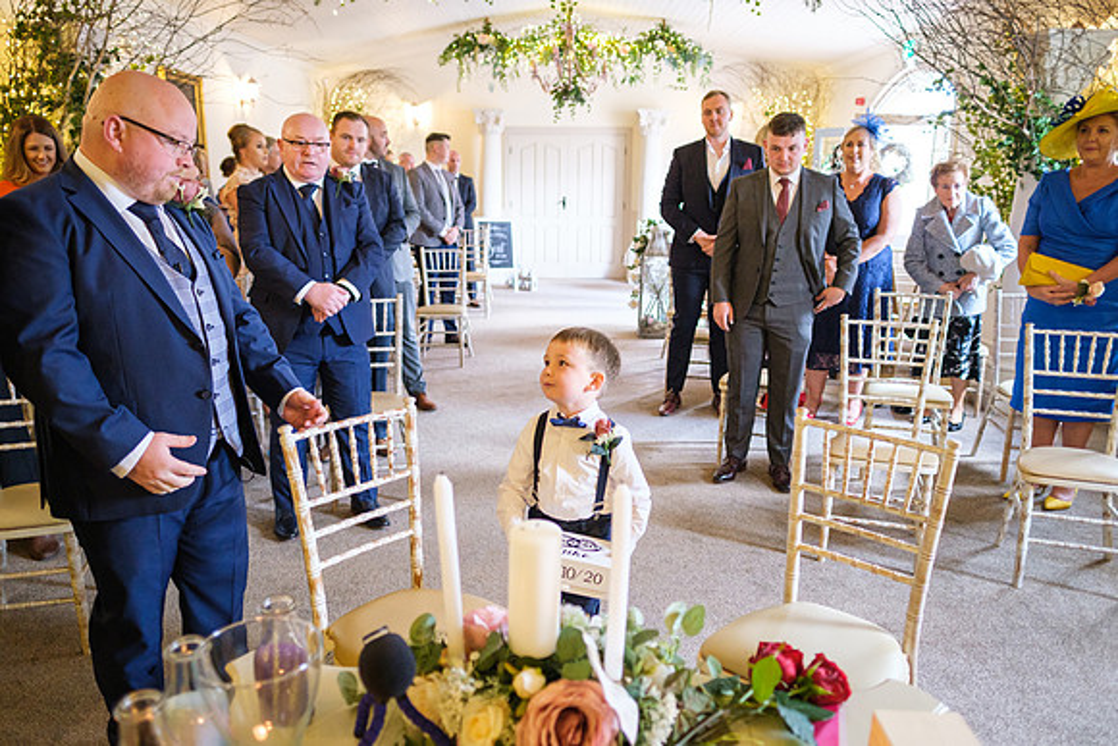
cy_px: 373
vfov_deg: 51.1
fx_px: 781
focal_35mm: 25
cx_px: 552
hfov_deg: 71.2
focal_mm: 16
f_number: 1.8
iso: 2000
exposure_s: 1/160
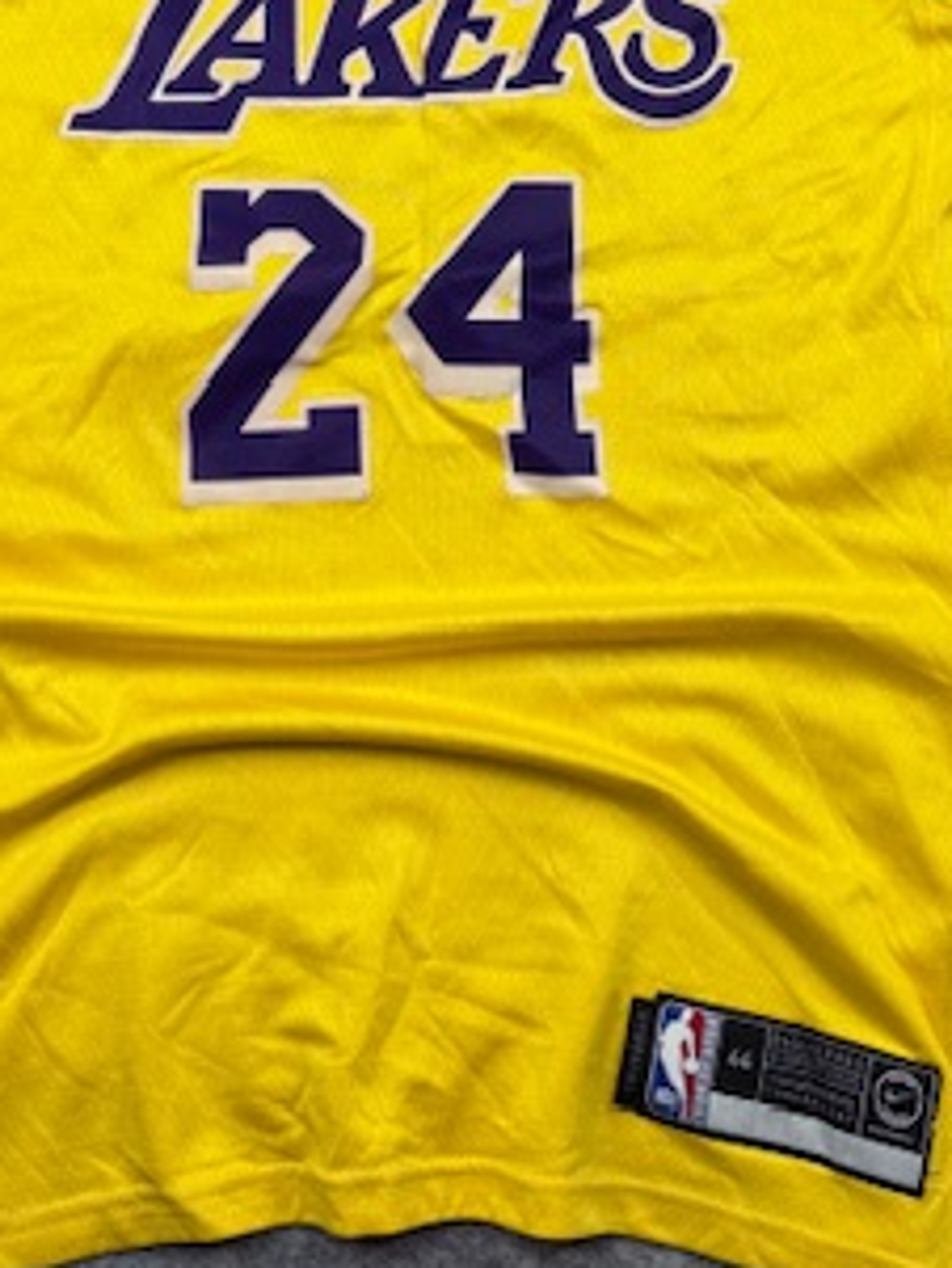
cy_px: 299
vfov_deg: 36.5
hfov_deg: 28.6
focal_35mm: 51
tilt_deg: -52.8
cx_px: 451
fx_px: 1869
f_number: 1.78
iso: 80
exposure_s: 1/319
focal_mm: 6.76
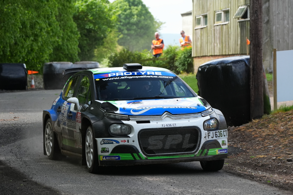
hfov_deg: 10.6
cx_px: 146
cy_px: 98
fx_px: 1579
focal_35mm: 194
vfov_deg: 7.1
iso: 2000
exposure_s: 1/500
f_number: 9
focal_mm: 194
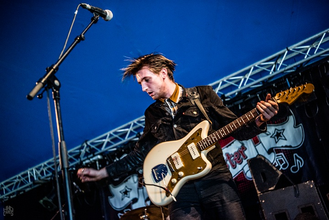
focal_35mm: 48
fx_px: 439
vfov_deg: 28.1
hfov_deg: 41.1
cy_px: 110
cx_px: 164
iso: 800
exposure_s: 1/125
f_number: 2.8
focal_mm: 48
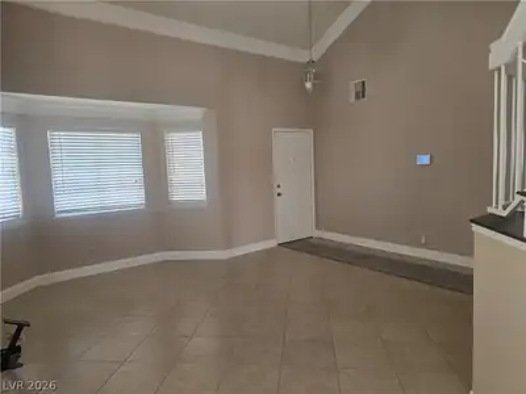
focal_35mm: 23
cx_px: 263
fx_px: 349
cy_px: 197
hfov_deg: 73.9
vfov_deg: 58.9
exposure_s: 1/180
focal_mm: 6.3
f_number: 1.7
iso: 160
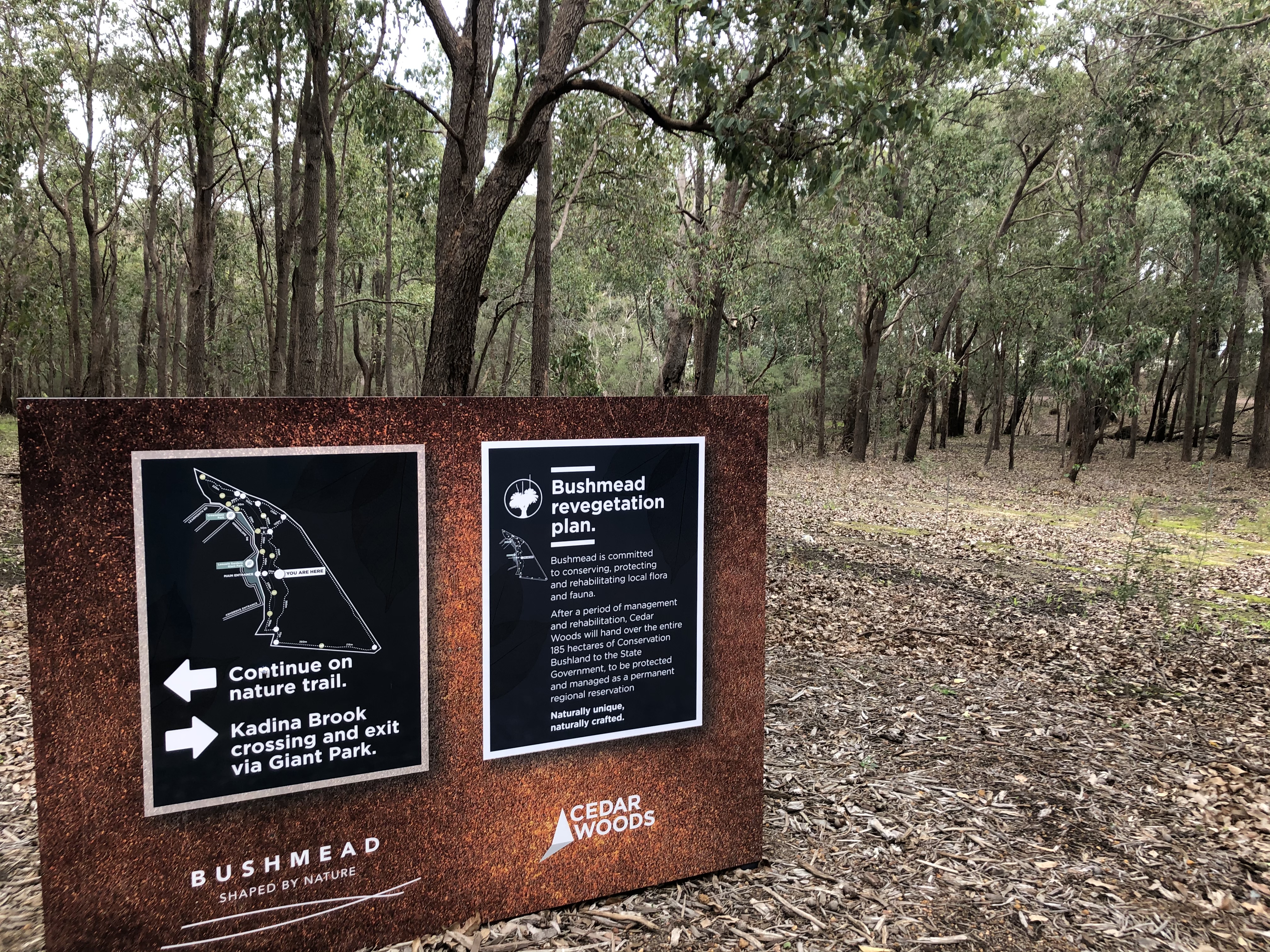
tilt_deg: -5.5
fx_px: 1027
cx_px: 635
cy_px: 476
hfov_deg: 63.4
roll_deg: +0.1
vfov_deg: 49.7
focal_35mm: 28
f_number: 1.8
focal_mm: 4
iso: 32
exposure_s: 1/120
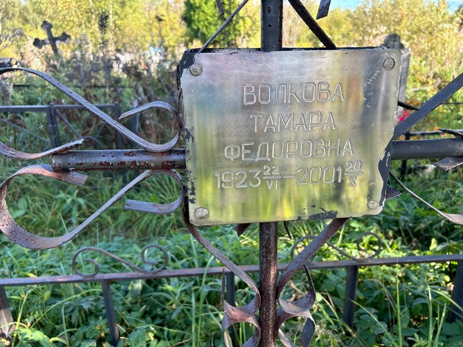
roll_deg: +0.4
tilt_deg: -20.8
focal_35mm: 26
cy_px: 174
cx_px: 232
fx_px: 348
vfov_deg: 53.1
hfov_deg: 67.3
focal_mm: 5.7
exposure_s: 1/399
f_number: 1.5
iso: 50
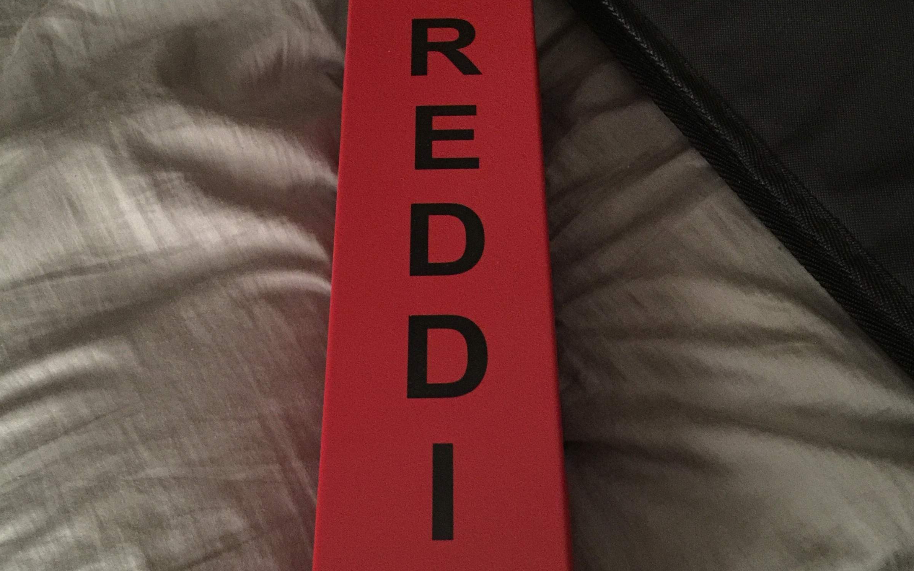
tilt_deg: -59.6
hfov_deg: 47.2
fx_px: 1046
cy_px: 296
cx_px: 461
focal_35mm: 42
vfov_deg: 30.5
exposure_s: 1/4
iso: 320
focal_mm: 4.15
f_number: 2.2
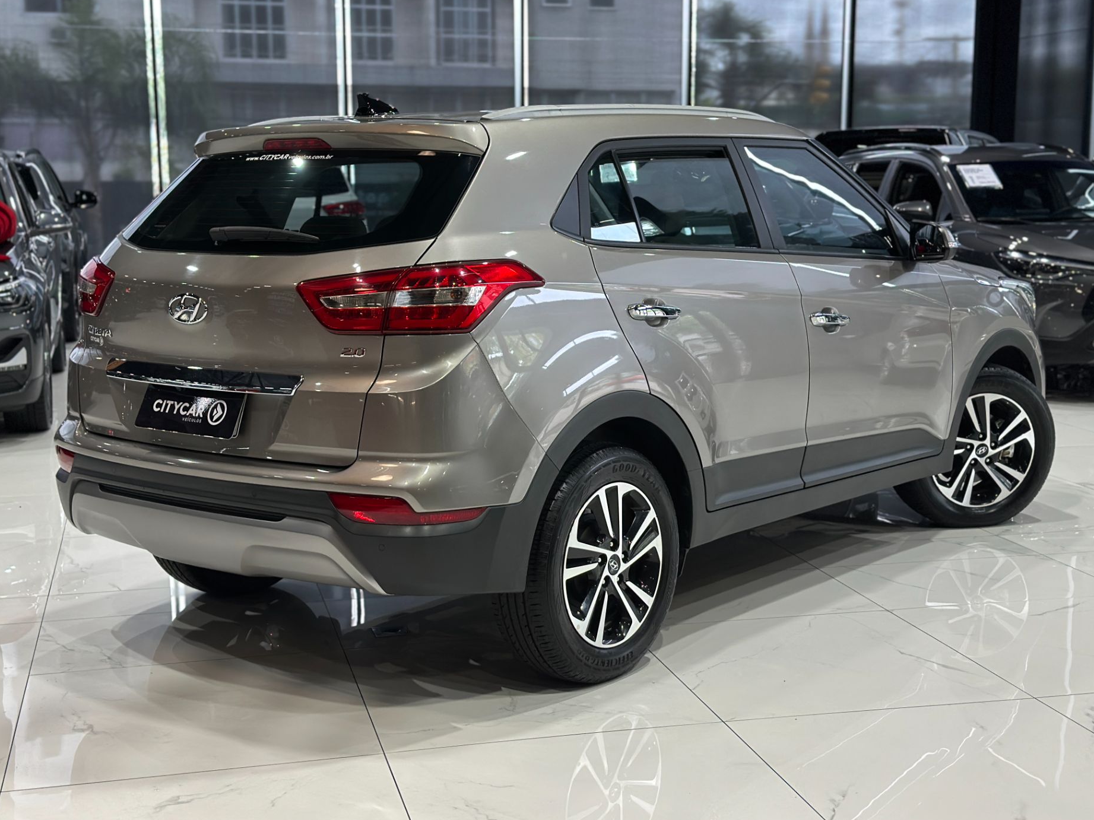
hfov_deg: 38.2
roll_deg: +0.1
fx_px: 1580
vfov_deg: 29.1
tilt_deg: -8.7
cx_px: 548
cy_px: 402
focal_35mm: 50
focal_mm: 6.86
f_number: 1.78
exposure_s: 1/120
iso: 200
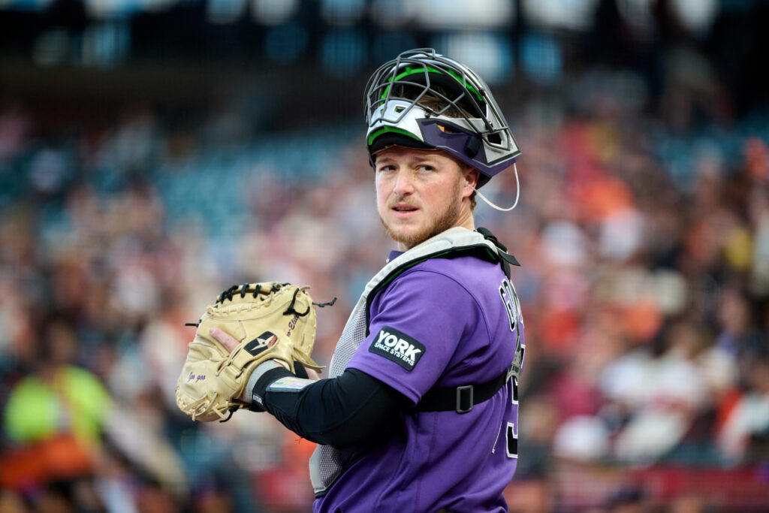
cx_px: 384
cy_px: 256
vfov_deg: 3.4
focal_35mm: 400
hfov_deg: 5.2
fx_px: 8545
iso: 2800
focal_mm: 400
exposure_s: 1/2000
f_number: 4
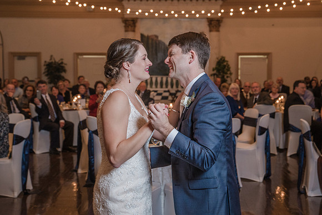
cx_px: 165
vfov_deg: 23.4
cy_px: 85
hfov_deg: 34.5
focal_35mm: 58
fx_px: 518
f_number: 4
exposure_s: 1/100
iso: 2000
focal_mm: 48
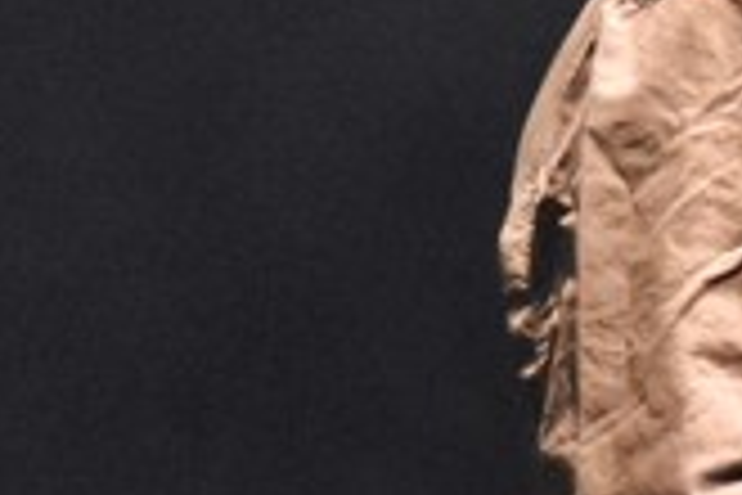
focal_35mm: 546
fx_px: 11253
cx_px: 1682
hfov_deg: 3.7
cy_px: 446
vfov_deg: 2.5
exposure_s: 1/1600
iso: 2500
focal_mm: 50
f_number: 2.8
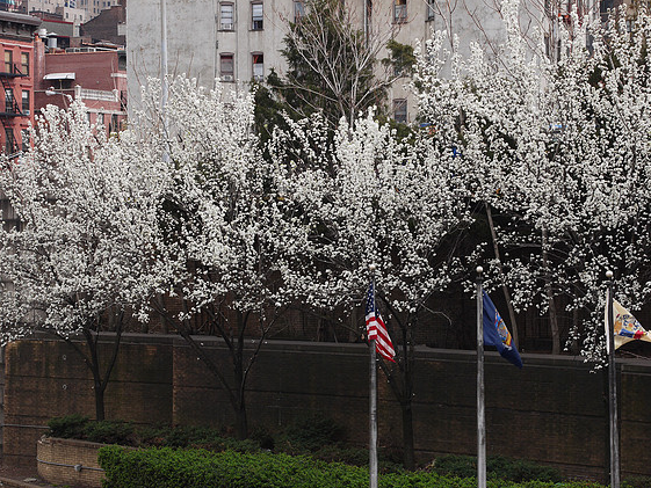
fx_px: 1749
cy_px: 245
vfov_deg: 15.9
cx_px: 328
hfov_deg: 21.1
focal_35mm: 93
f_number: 5.6
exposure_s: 1/250
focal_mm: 45
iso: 100
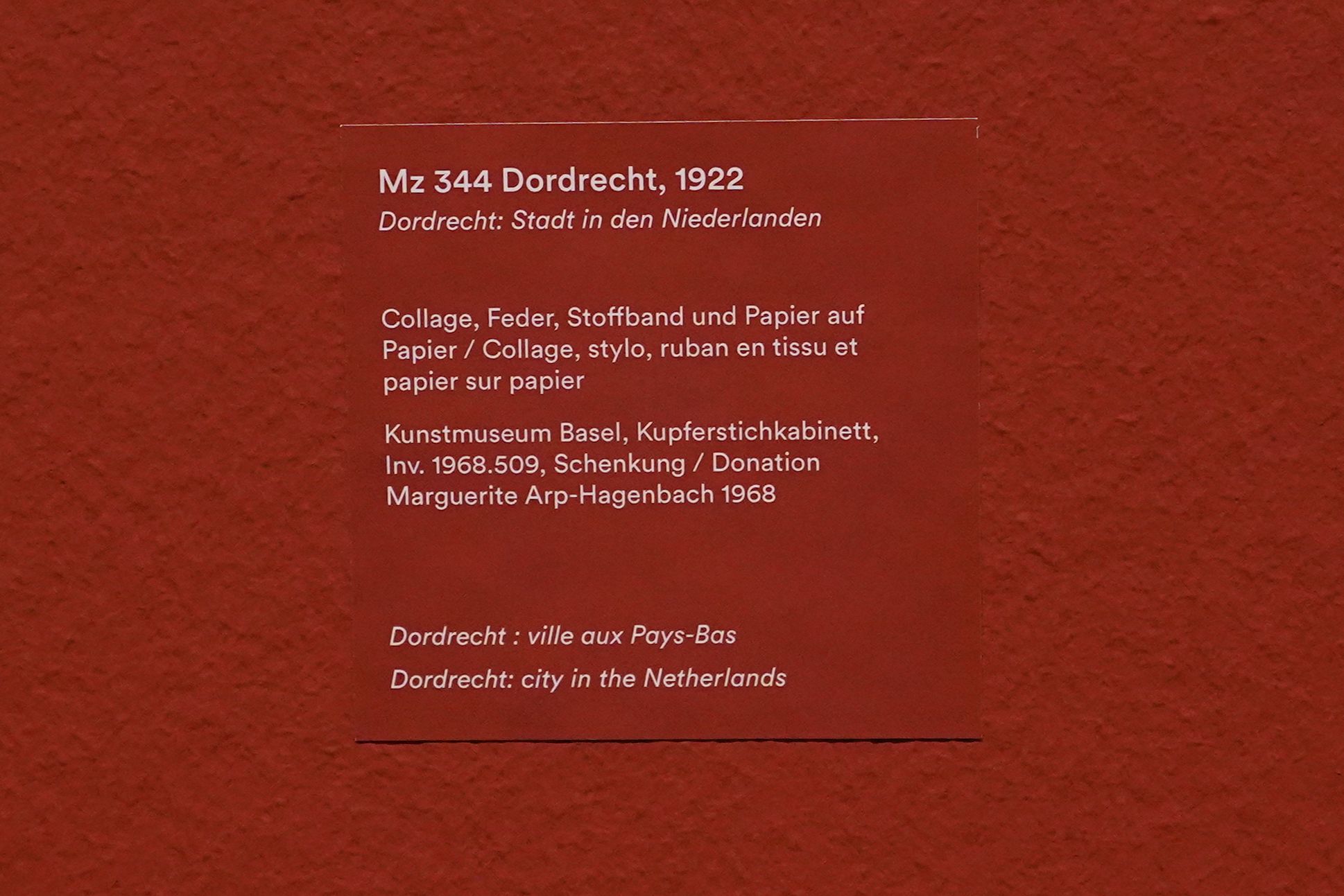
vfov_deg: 53.2
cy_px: 448
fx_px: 896
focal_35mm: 24
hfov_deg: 73.7
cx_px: 672
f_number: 3.5
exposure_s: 1/80
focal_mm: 24
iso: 3200
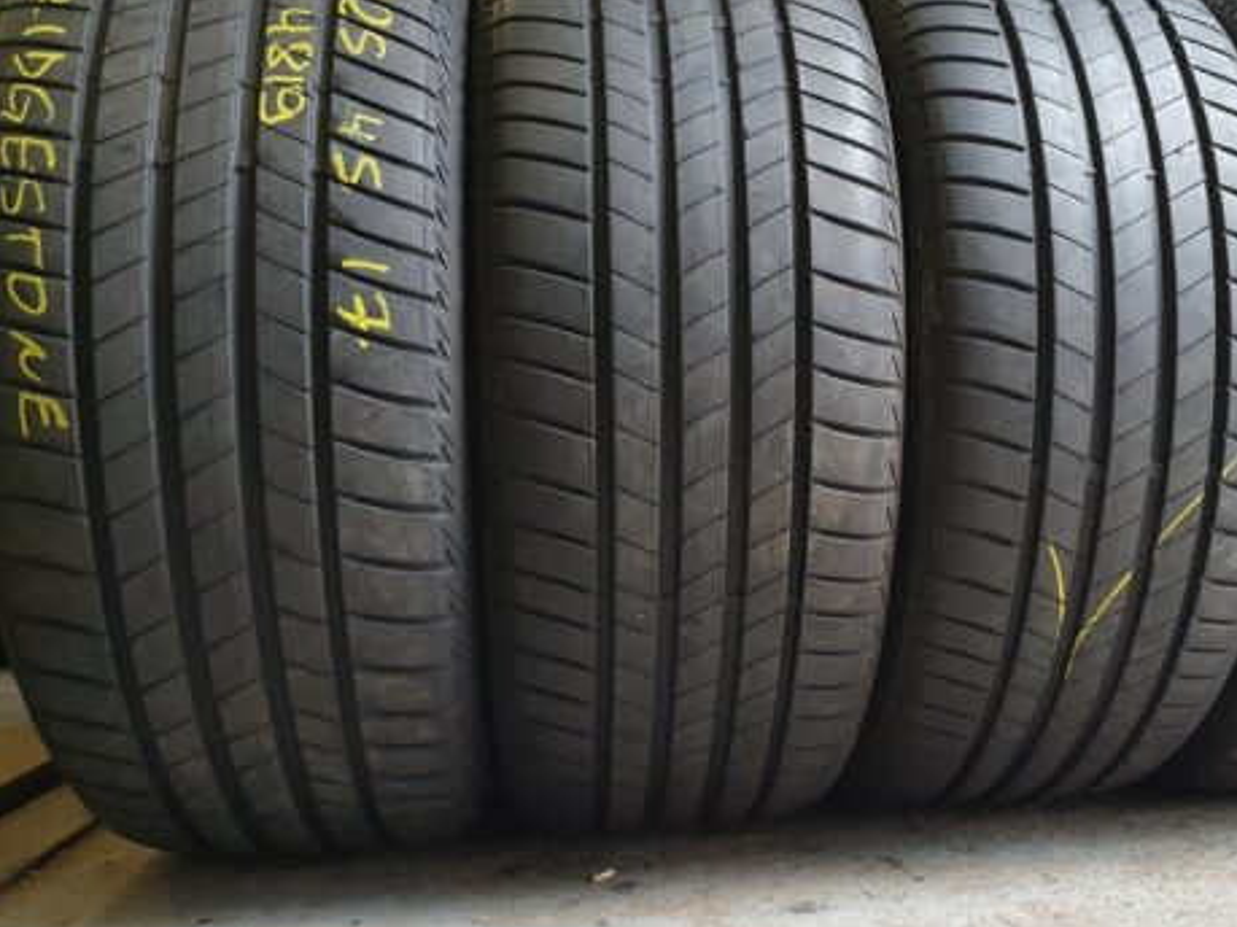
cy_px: 574
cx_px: 806
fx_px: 1215
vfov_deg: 41.5
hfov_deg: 53.1
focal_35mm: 34
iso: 320
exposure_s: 1/50
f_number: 1.5
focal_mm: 4.32
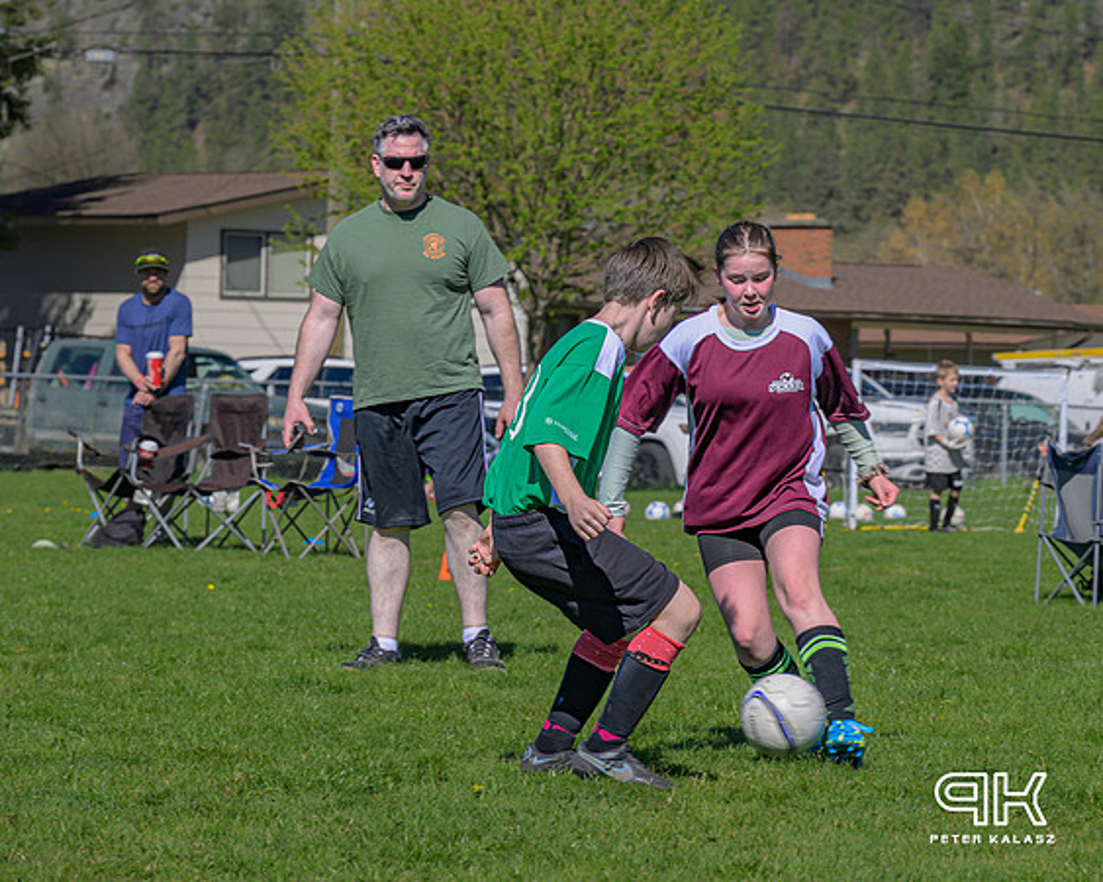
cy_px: 298
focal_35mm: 179
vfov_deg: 8.6
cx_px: 730
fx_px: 5837
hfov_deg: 10.8
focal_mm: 120
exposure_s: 1/500
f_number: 7.1
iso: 160
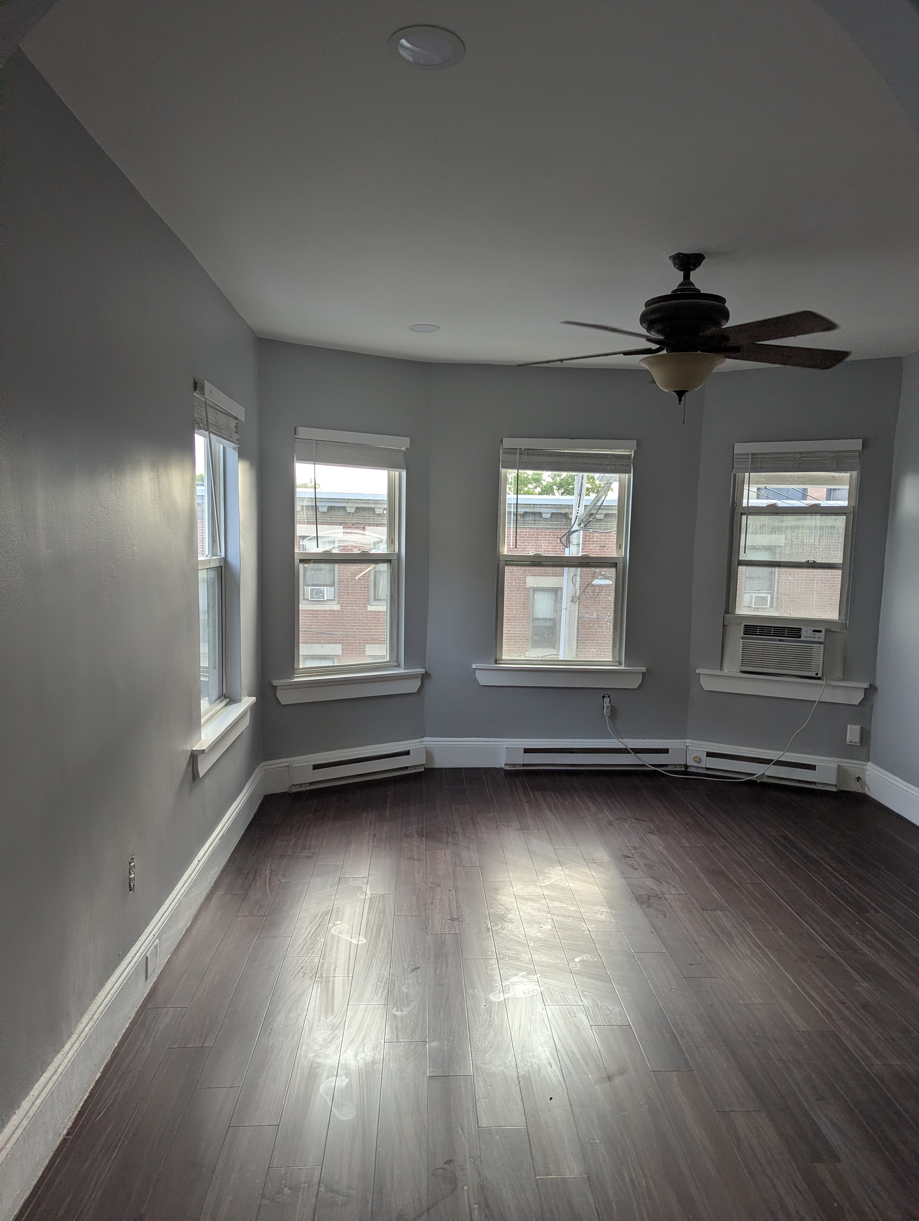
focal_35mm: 24
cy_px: 610
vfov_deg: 71.5
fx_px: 847
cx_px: 460
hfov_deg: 56.9
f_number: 1.85
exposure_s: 1/104
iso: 51
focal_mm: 6.81
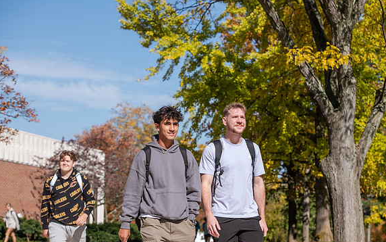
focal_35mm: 93
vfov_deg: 14.1
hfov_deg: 22.3
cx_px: 193
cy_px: 129
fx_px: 979
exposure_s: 1/800
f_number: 5.6
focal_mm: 90
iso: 160
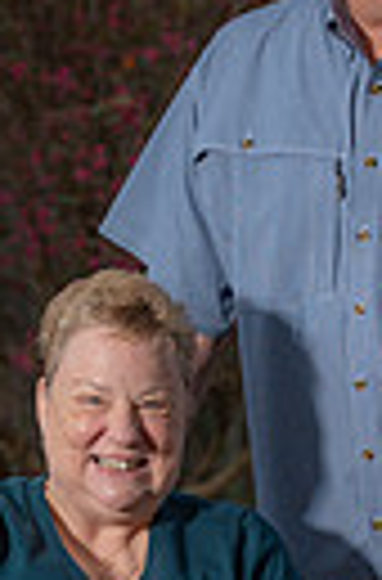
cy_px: 576
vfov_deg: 8.4
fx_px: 3931
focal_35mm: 245
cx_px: 267
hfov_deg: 5.6
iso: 160
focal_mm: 70
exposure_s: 1/200
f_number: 4
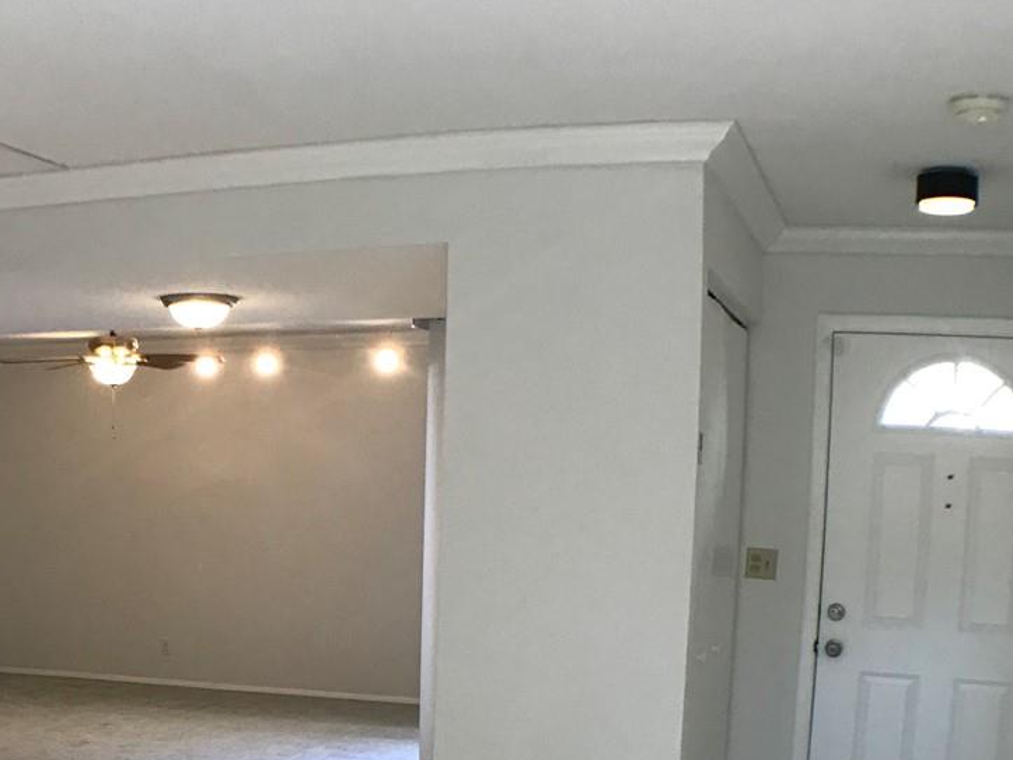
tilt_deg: -10.3
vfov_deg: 22.5
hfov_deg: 30.5
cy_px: 810
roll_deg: -0.4
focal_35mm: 62
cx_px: 213
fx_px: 1814
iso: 25
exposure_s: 1/30
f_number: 1.8
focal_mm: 3.99
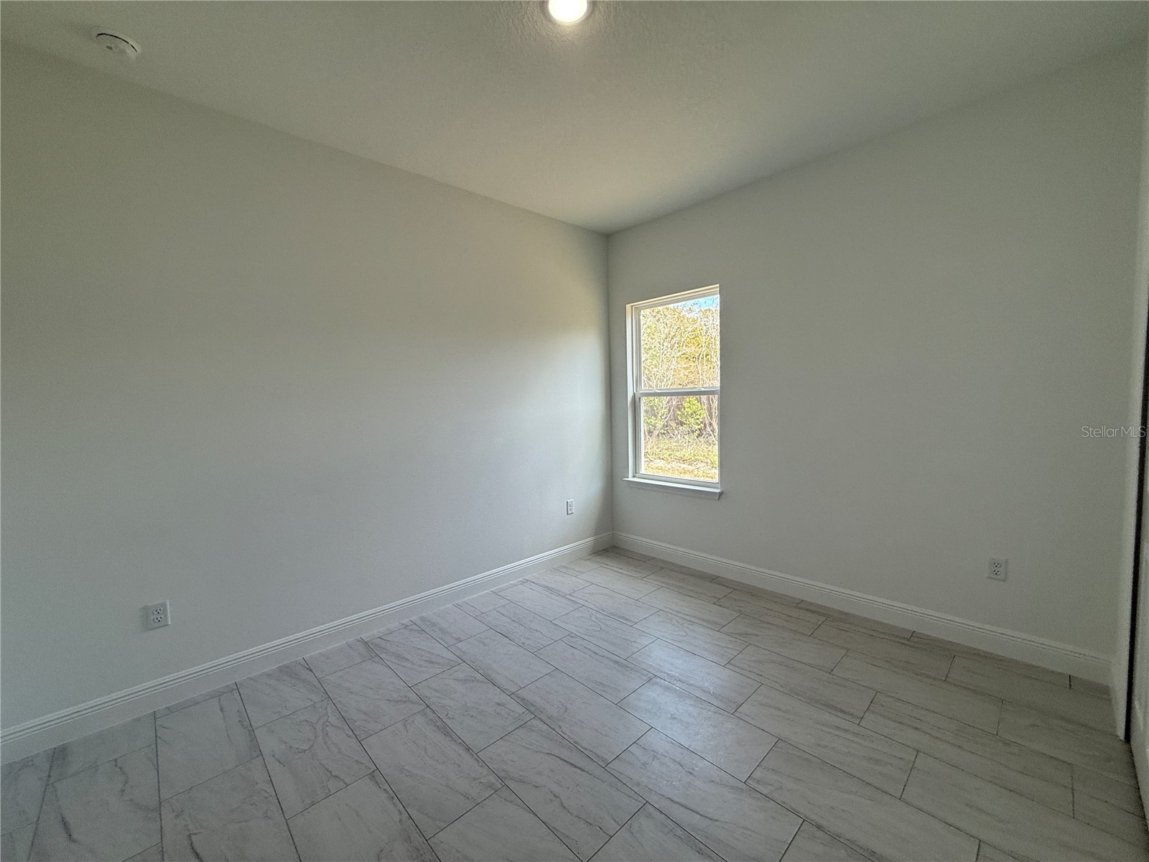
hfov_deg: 102.1
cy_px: 431
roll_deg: +2.1
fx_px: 465
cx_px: 574
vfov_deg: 85.7
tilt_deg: -4.4
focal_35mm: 14
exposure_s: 1/167
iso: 64
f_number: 2.2
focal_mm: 2.22
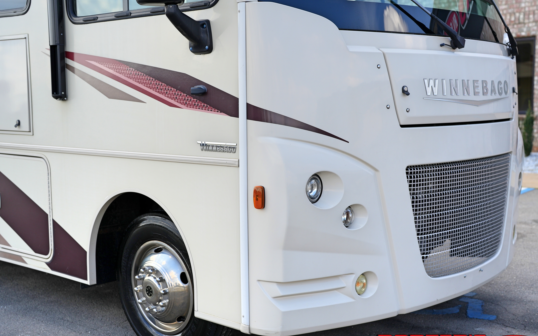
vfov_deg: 25.3
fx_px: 748
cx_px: 269
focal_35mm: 51
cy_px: 171
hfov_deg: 39.6
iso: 100
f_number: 3.2
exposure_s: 1/500
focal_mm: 50
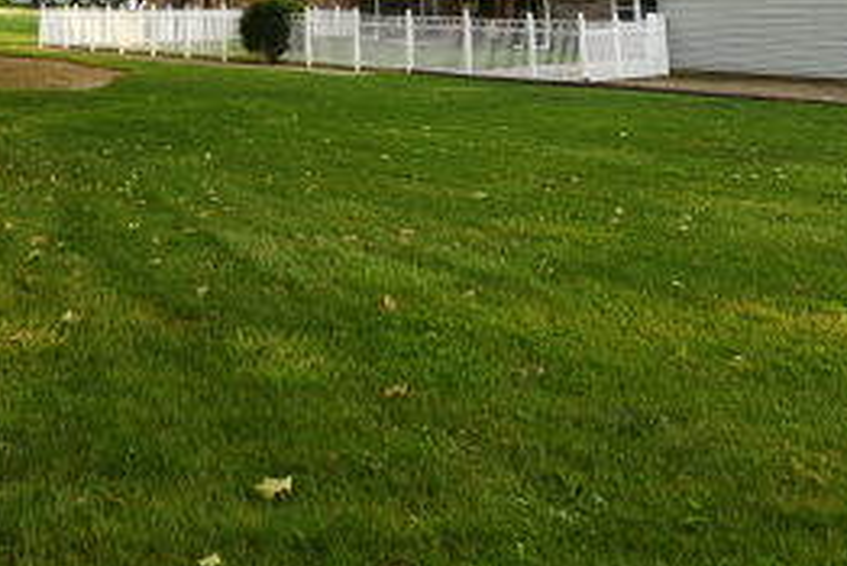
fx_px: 942
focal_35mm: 40
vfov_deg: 27.9
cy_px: -165
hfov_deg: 45.4
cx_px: 141
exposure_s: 1/1600
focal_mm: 14
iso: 640
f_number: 2.8
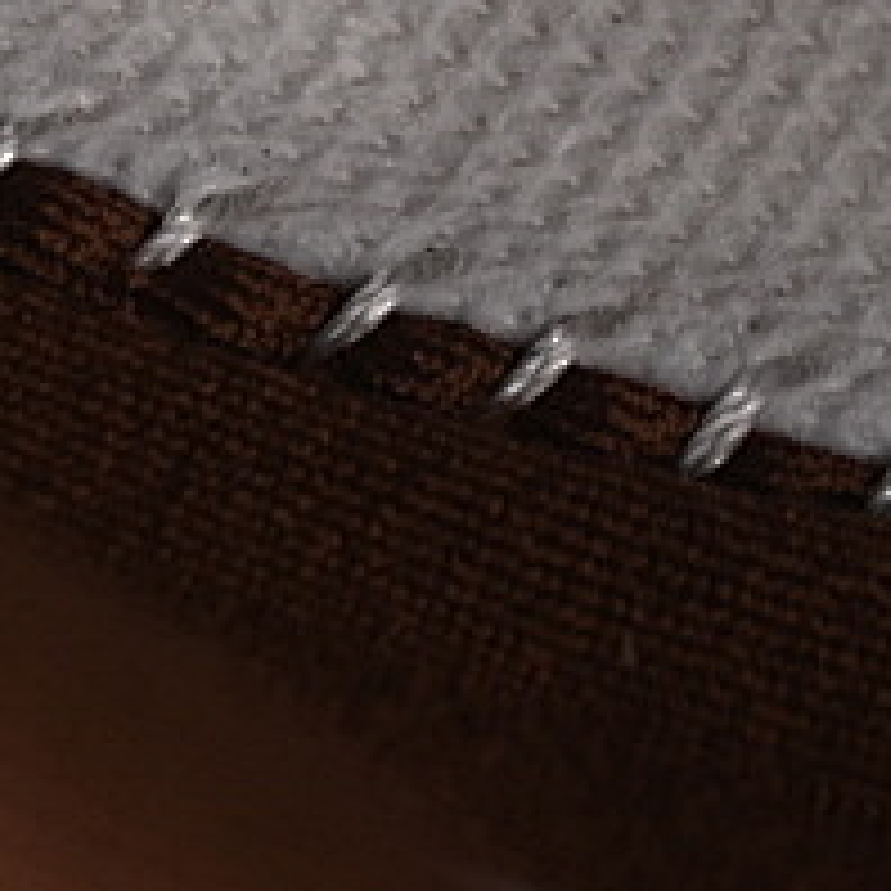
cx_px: 918
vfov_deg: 5.0
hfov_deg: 5.0
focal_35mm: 348
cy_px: -698
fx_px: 10134
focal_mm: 50
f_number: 6.3
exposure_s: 1/60
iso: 160
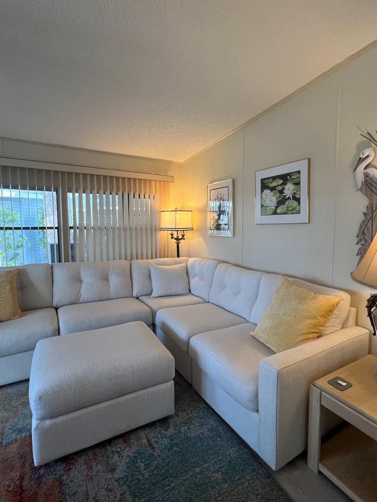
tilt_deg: -4.2
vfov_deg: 87.7
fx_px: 261
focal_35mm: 18
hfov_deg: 70.3
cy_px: 244
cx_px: 238
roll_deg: -3.3
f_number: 1.8
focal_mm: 1.57
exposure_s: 1/120
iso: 100
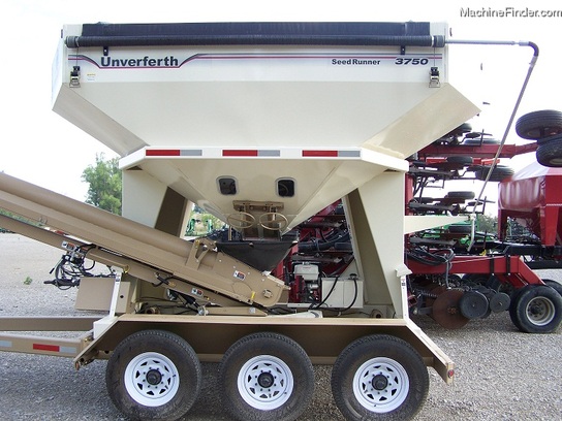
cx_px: 281
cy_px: 210
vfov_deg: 37.7
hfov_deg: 49.0
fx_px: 617
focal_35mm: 38
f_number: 2.8
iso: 64
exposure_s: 1/125
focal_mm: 6.3
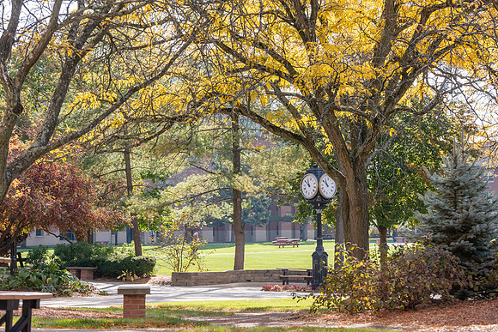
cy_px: 166
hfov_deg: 18.6
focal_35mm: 110
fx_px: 1522
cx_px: 249
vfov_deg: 12.5
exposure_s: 1/200
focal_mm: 110
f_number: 7.1
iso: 250
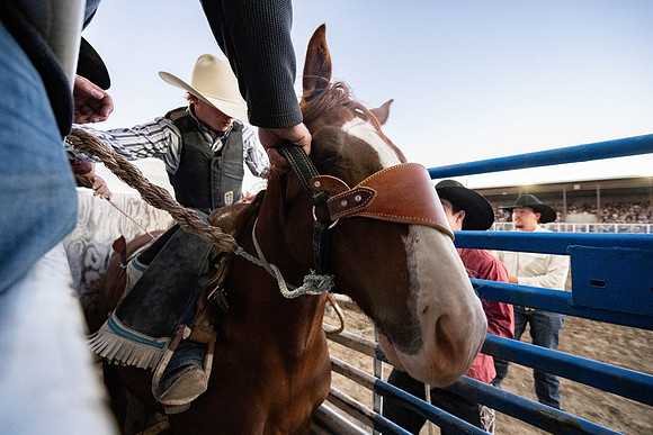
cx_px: 326
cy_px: 218
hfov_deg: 102.3
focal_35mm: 14
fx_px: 263
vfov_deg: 79.3
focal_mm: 14.5
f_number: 4
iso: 5000
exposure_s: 1/500
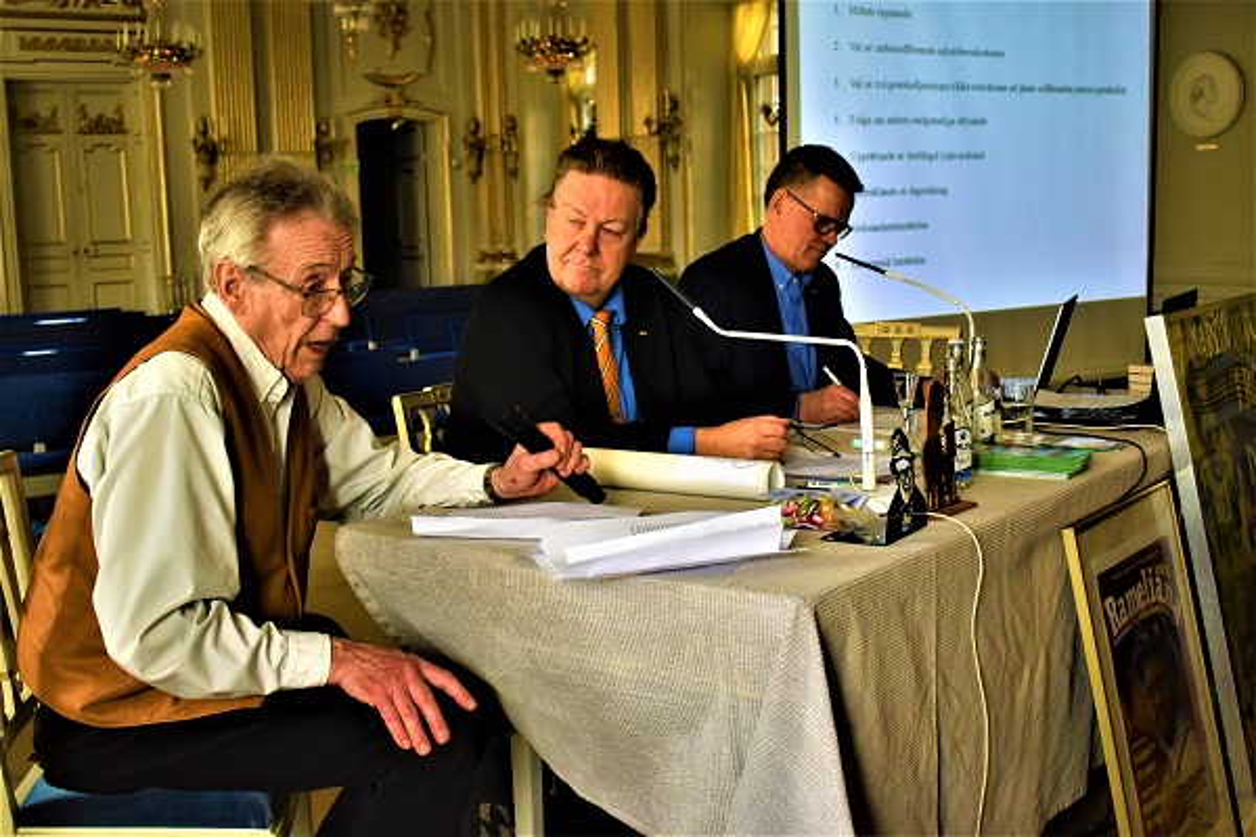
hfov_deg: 46.4
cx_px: 628
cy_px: 418
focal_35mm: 42
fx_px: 1465
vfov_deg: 31.9
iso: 800
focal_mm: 28
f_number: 4.2
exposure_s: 1/200
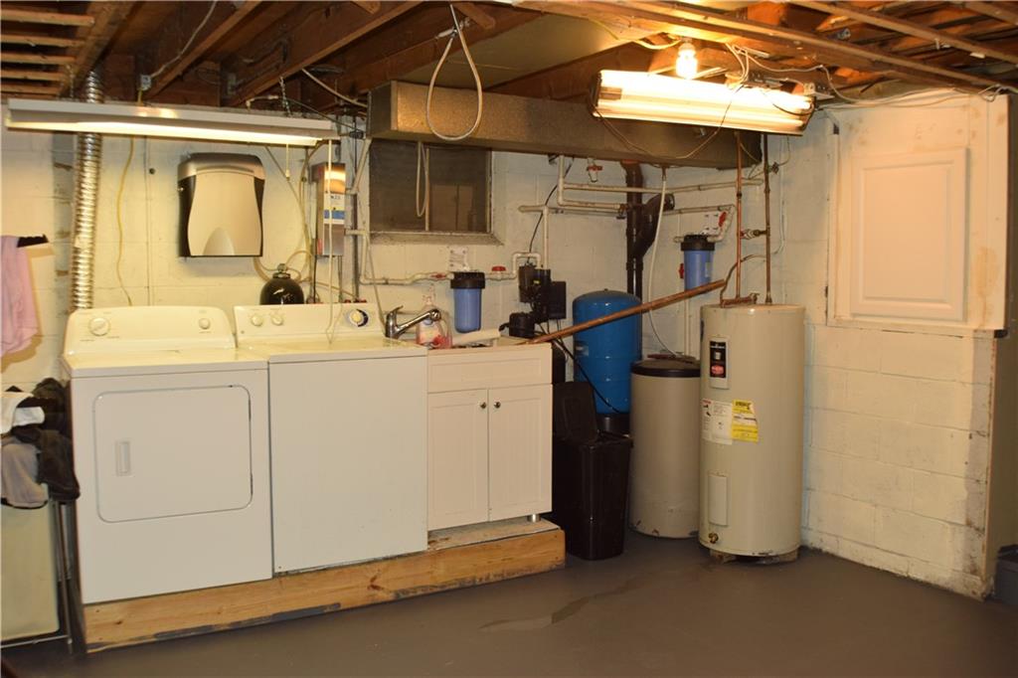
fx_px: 1187
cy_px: 339
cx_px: 509
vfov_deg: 31.9
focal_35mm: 42
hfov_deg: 46.4
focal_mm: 28
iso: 800
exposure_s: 1/100
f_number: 5.6
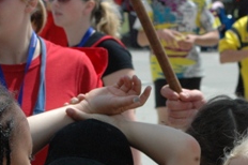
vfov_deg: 4.7
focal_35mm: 290
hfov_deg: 7.1
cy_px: 215
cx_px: 183
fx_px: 1995
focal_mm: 70
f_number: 13
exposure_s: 1/640
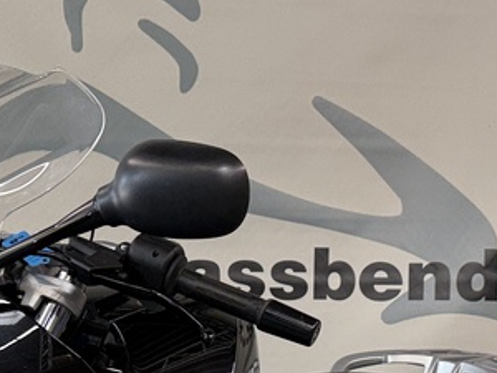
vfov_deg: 14.4
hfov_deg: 20.1
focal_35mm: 96
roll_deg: -0.7
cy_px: 560
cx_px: 75
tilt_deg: -0.3
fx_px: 1378
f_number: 1.78
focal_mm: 6.76
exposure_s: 1/100
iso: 100
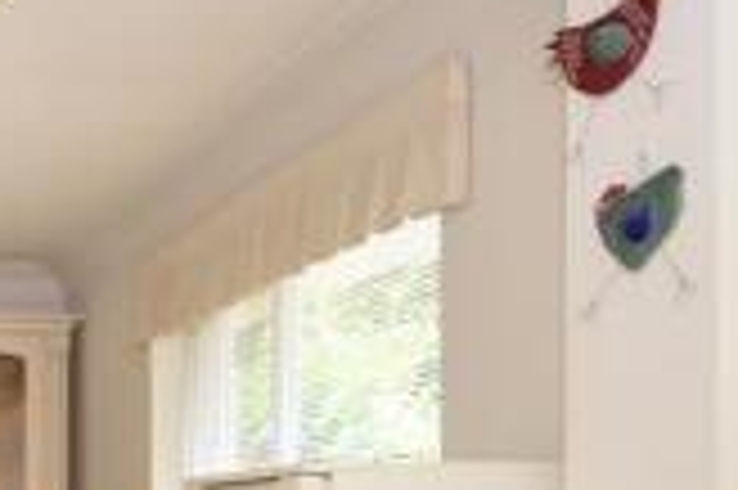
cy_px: 521
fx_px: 1229
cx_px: -274
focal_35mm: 60
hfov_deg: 26.9
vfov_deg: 21.5
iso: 200
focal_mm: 10
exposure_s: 1/50
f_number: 5
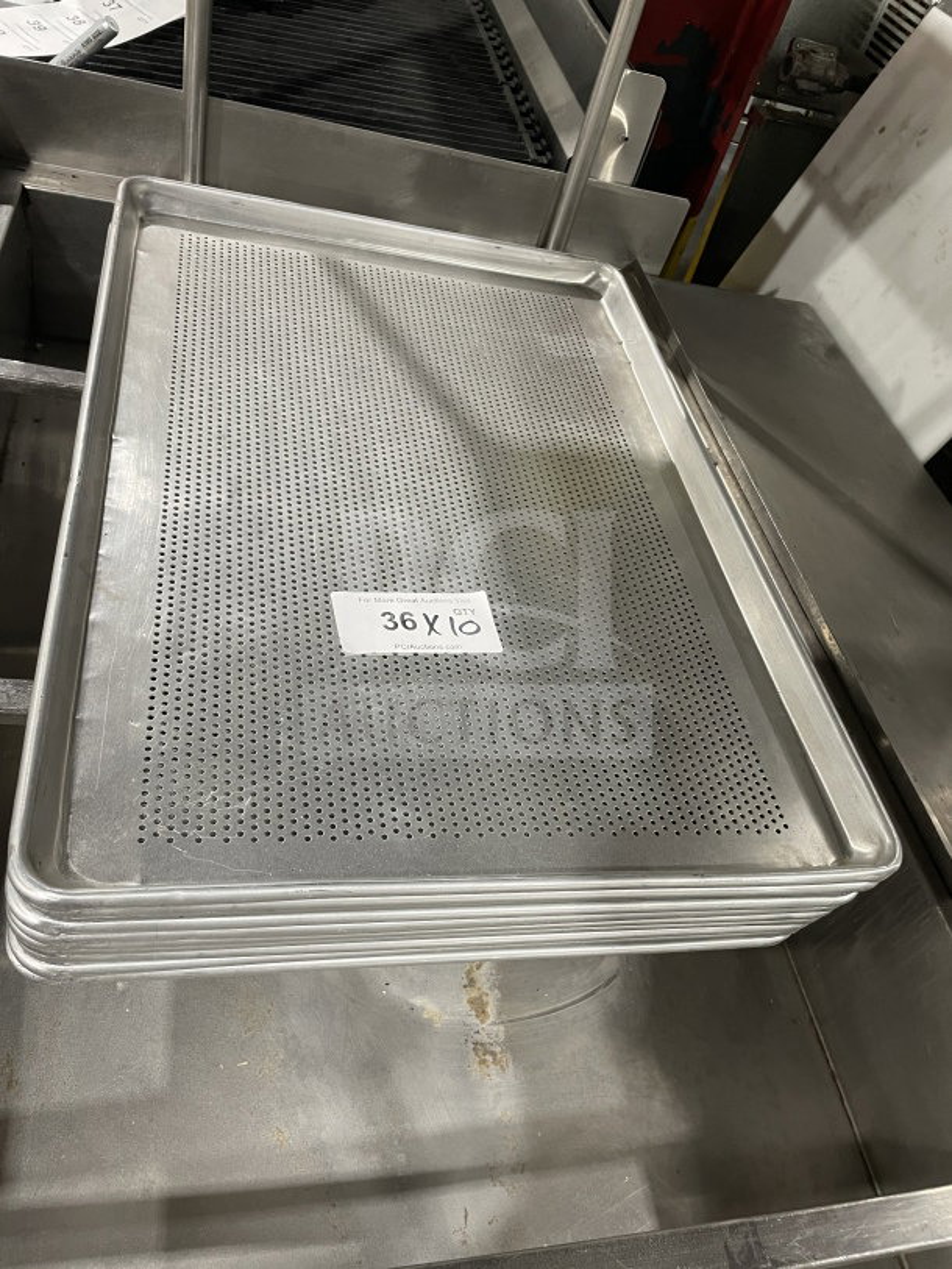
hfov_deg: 53.1
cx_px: 476
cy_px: 634
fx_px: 953
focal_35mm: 26
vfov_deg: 67.3
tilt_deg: -44.3
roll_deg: -19.3
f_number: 1.6
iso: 200
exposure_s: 1/60
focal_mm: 4.2
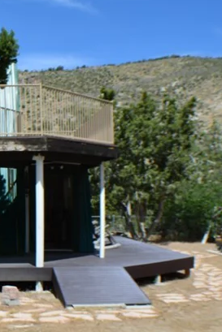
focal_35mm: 105
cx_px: -157
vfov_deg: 19.4
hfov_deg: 12.1
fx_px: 970
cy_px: 187
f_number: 11
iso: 125
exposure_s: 1/125
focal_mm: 28
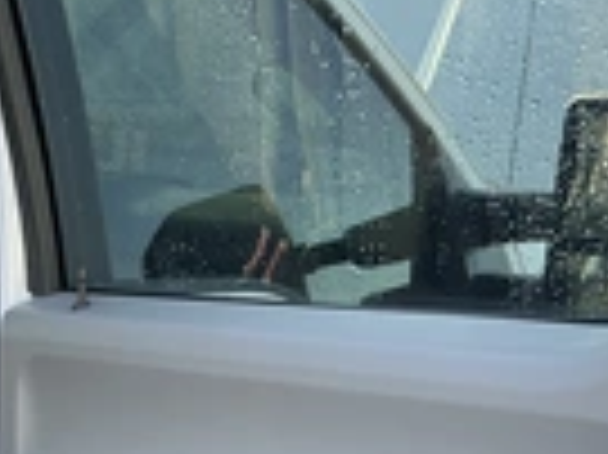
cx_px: -59
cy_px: 602
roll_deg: -2.0
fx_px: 1457
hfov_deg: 22.3
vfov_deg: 16.7
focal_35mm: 83
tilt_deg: -17.1
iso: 32
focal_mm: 3
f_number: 1.8
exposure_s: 1/122
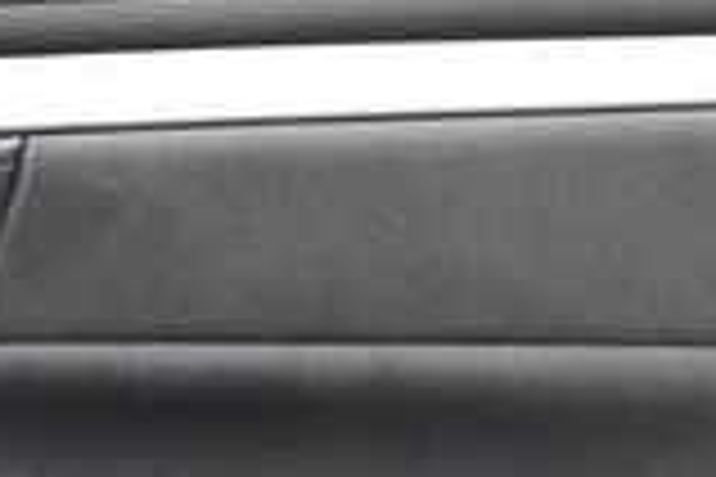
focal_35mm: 145
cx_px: -27
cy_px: 810
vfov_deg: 9.1
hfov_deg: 13.9
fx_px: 2884
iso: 5000
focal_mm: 18
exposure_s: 1/60
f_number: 3.5
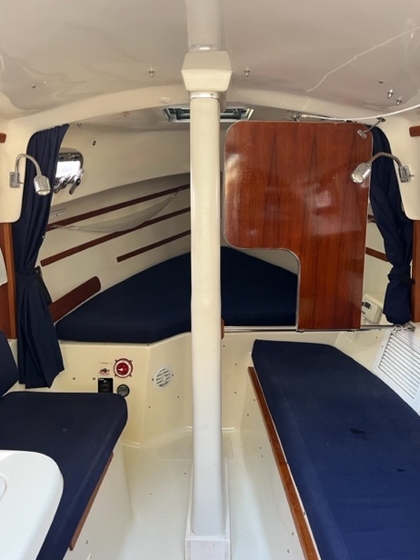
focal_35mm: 27
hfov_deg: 51.3
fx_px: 437
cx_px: 204
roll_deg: +1.3
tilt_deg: -14.9
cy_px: 279
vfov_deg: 65.3
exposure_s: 1/60
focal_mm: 5.1
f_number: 1.6
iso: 200
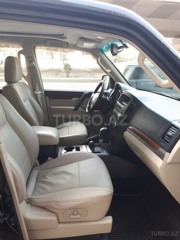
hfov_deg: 51.4
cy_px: 120
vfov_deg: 65.3
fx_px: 187
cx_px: 90
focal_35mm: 27
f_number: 1.9
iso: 40
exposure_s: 1/50
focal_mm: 3.6
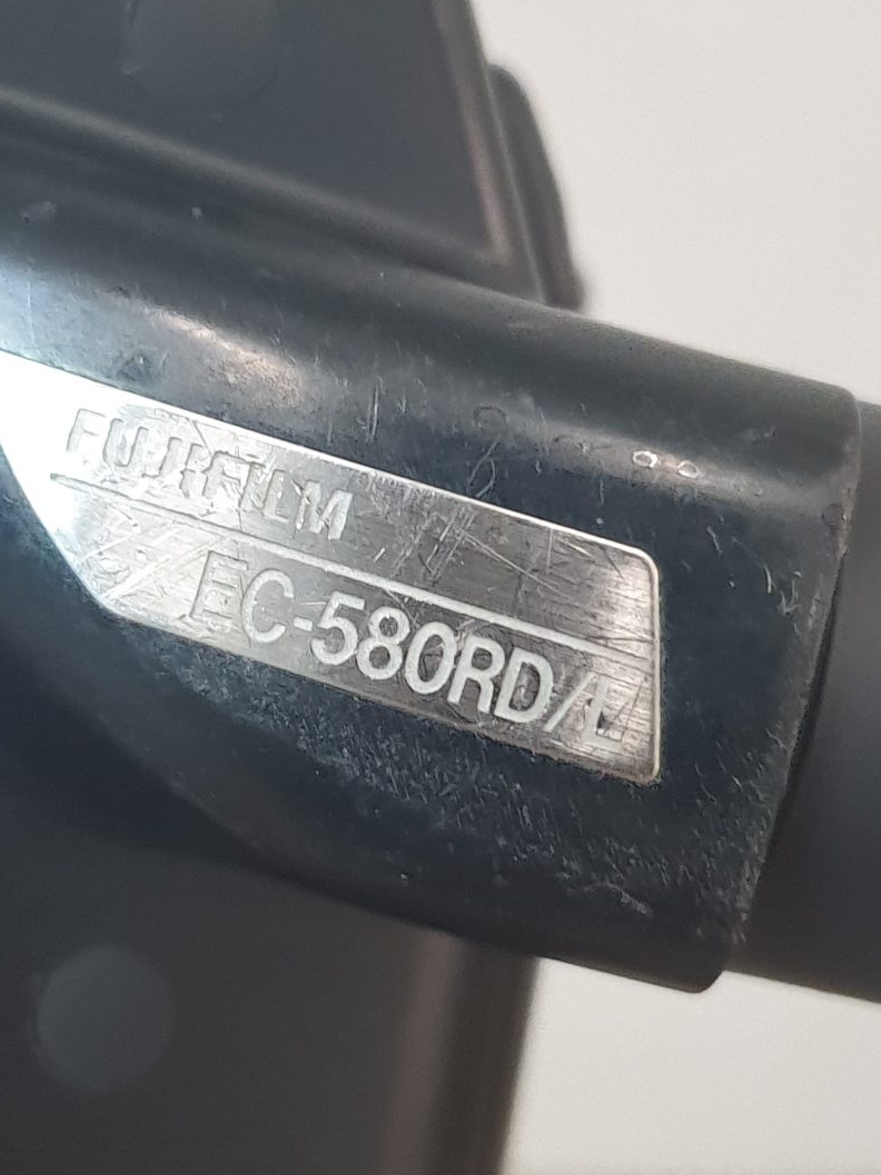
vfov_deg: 30.7
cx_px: 358
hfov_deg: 23.2
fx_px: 2139
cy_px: 560
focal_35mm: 63
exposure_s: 1/50
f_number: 1.5
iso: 320
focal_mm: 4.3
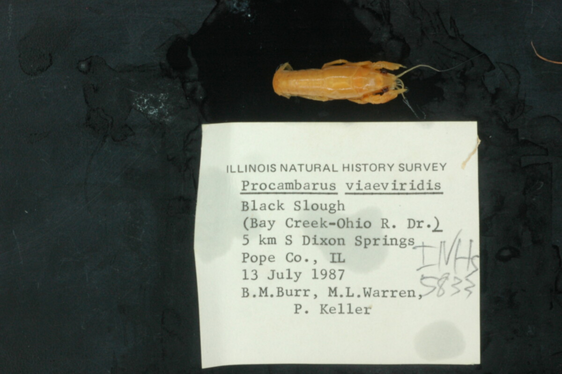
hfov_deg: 22.6
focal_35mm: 90
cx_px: 281
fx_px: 1404
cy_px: 187
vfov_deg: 15.2
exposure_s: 1/1.6
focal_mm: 60
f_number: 36
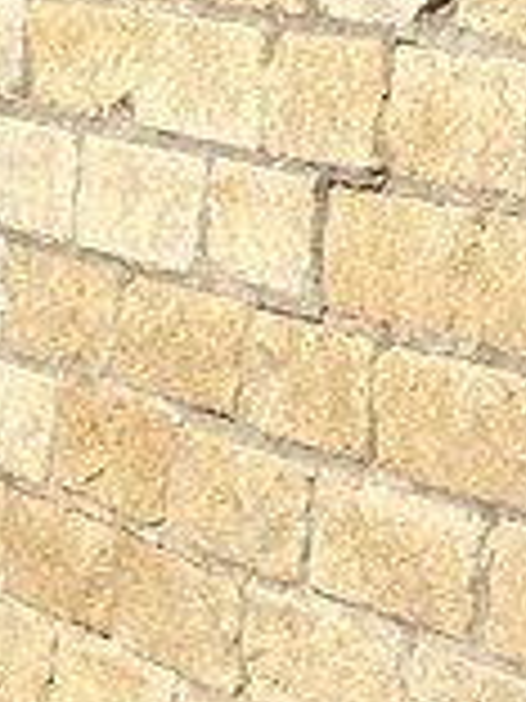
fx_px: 6382
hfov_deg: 4.6
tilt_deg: -11.9
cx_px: -890
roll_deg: -3.5
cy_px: 1228
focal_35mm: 315
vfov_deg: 6.2
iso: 64
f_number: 1.78
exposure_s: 1/6211
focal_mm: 6.86
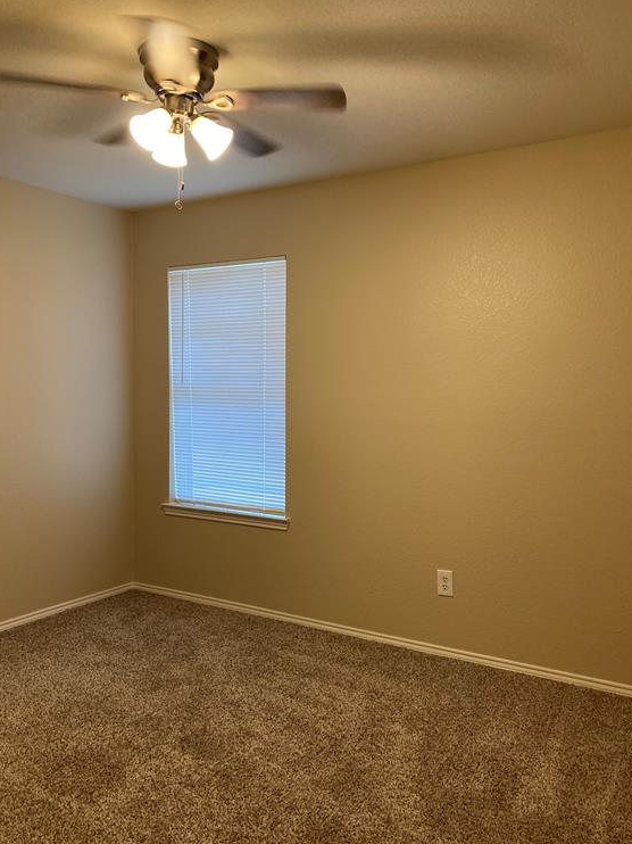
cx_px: 311
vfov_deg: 61.7
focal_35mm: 29
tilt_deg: -1.5
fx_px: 706
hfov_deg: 48.2
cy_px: 416
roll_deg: -0.1
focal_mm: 3.99
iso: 100
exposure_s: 1/60
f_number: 1.8
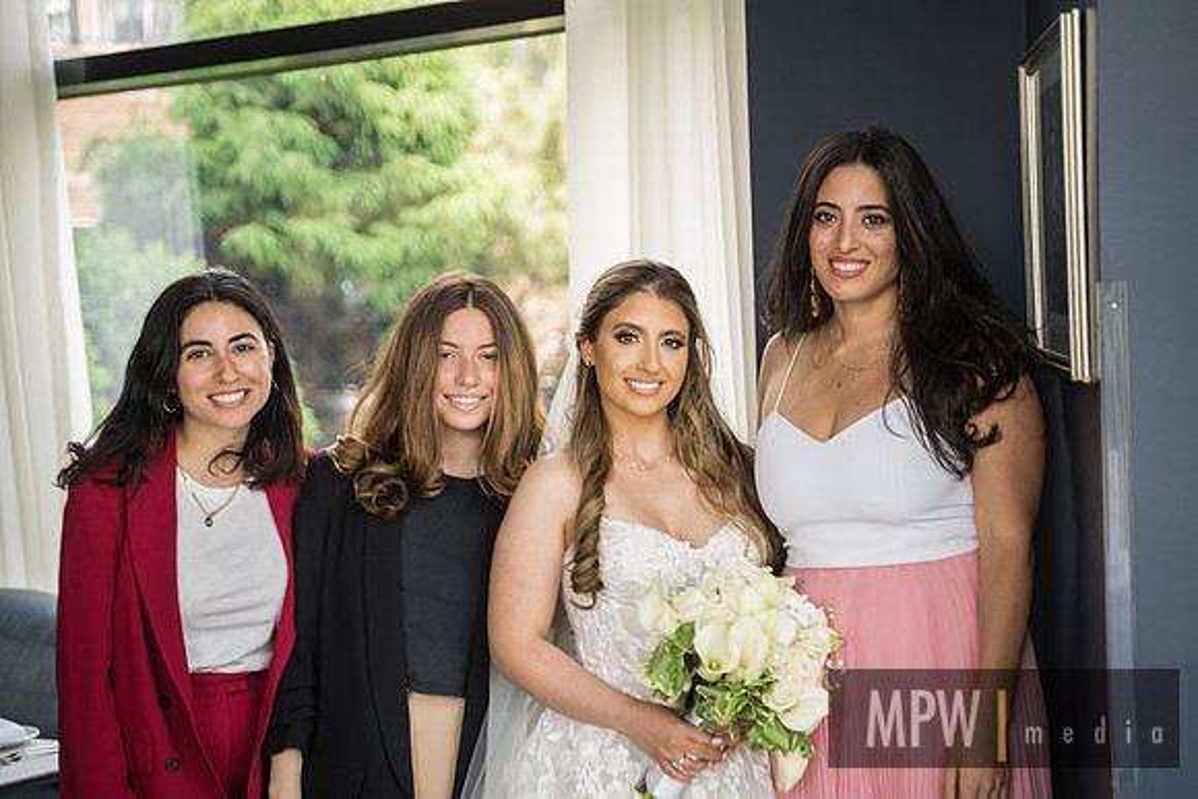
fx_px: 2064
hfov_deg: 32.4
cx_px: 599
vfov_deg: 21.9
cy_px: 400
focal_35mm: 62
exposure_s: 1/100
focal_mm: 62
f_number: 2.8
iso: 100
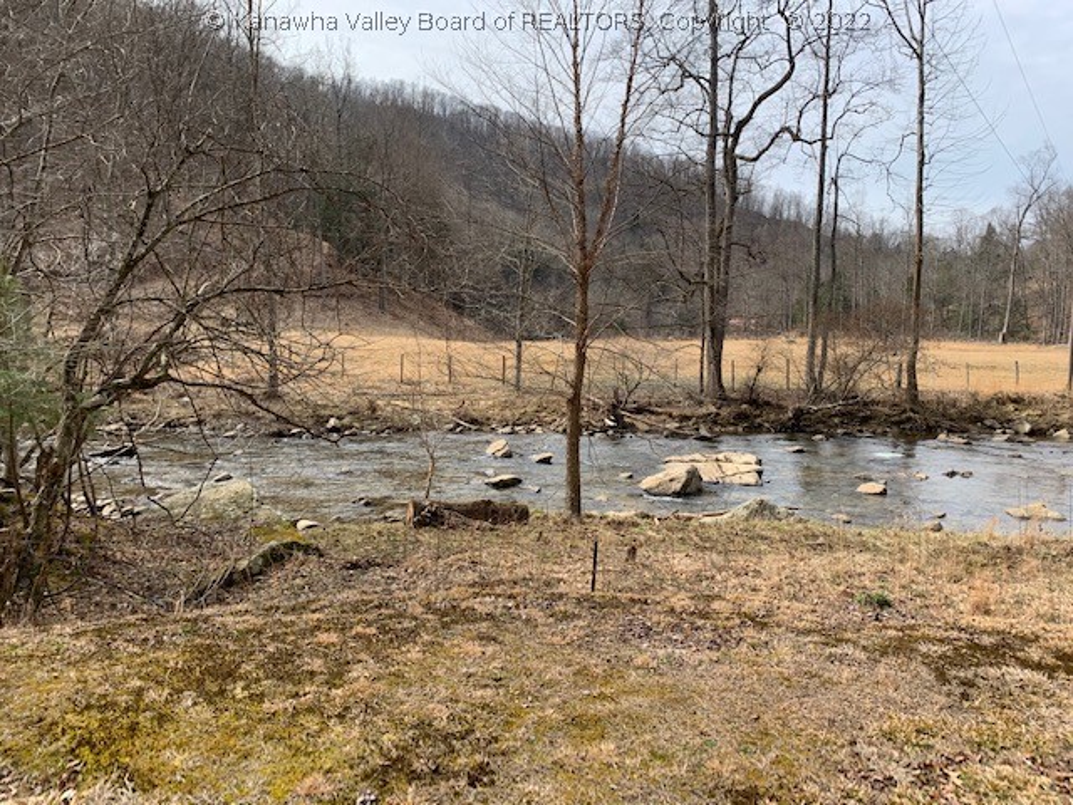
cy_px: 402
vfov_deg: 53.1
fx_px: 806
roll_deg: +0.0
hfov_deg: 67.3
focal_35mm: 26
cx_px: 536
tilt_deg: -5.7
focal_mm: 4.25
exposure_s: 1/962
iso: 25
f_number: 1.8
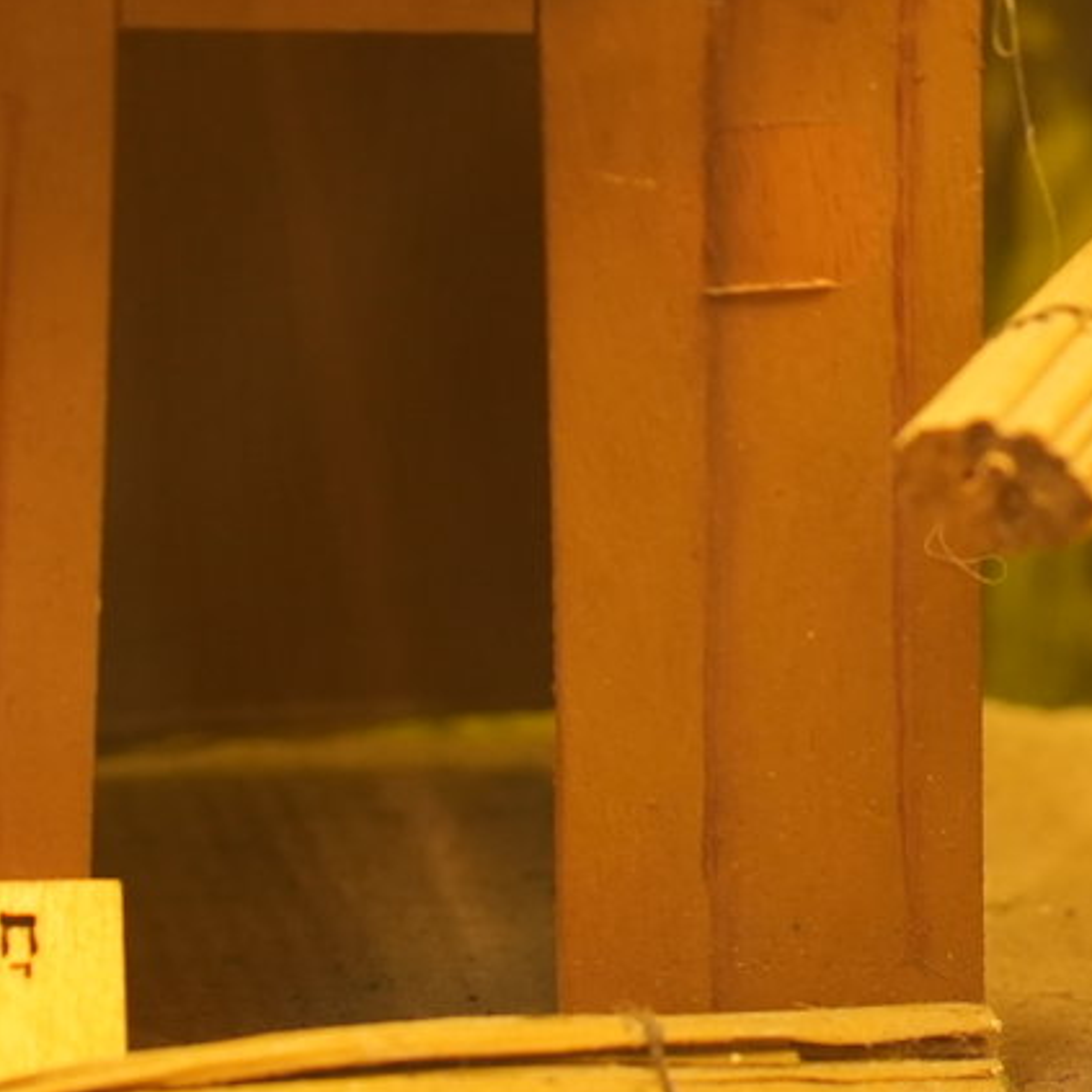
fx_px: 11242
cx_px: 1182
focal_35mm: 315
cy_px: 159
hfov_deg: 5.5
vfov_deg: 5.6
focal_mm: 75
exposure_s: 1/200
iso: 1000
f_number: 4
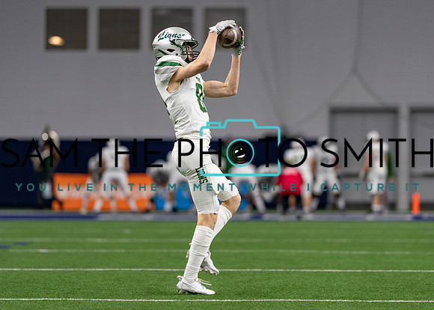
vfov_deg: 8.2
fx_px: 2166
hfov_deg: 11.4
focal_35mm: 176
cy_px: 129
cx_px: 238
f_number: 1.8
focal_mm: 135
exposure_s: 1/1000
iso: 640
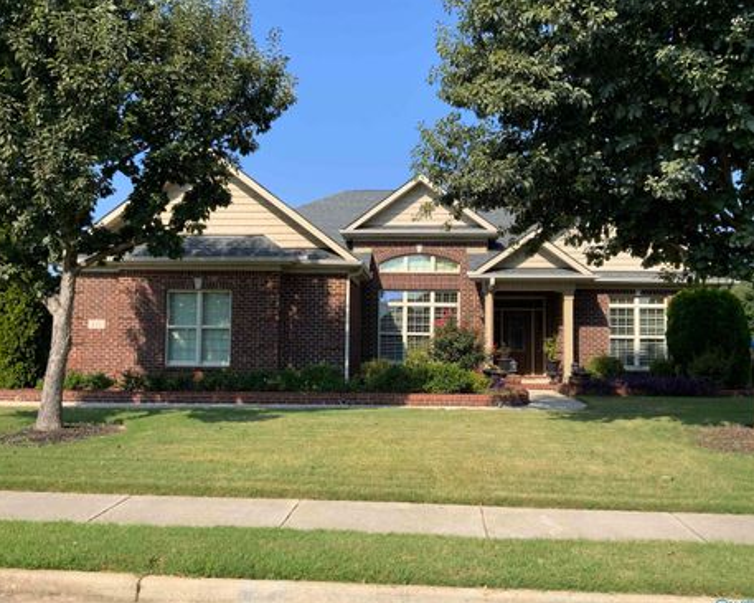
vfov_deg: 47.1
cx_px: 355
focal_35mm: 31
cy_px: 308
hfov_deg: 57.2
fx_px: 691
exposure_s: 1/1279
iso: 16
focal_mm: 3
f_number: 1.8
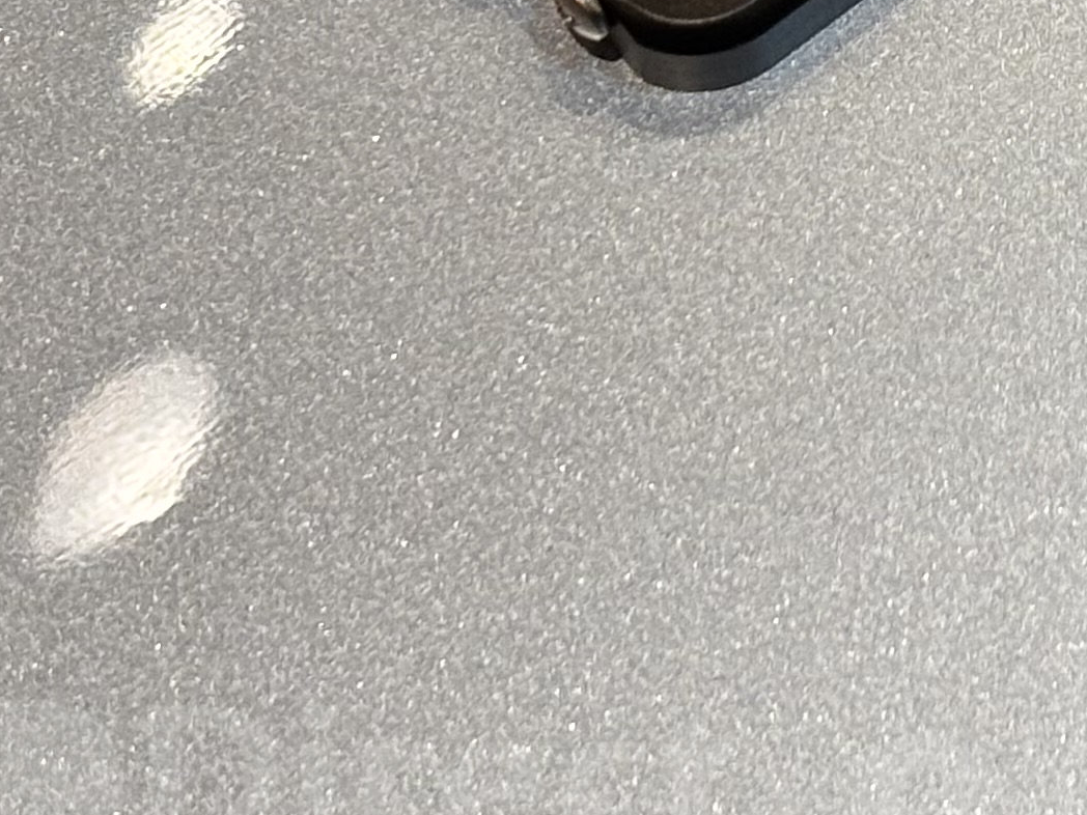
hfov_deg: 9.7
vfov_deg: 7.3
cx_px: 1434
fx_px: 6280
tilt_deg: -55.7
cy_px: -447
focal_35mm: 200
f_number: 1.6
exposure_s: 1/60
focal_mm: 5.96
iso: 64
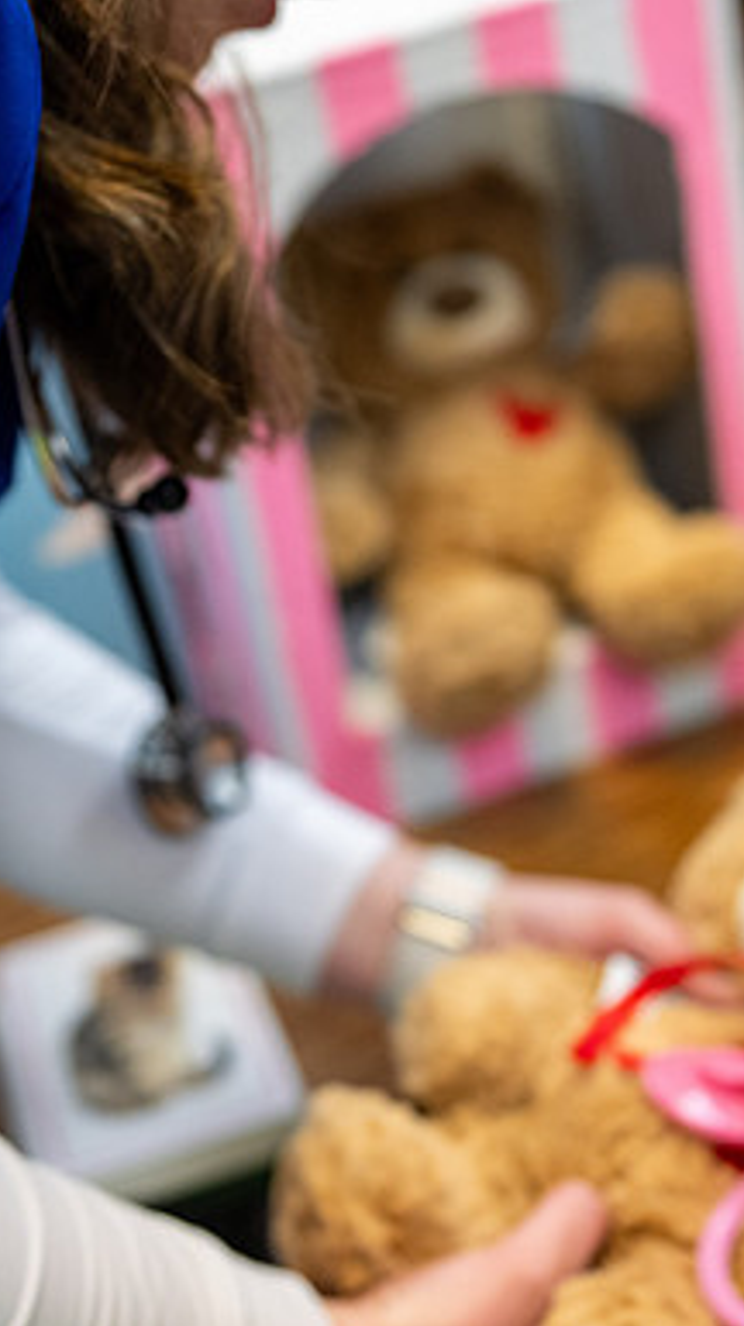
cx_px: 200
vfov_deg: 34.9
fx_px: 2108
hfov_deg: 19.9
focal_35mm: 60
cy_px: 663
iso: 2000
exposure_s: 1/320
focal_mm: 38
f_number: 2.8
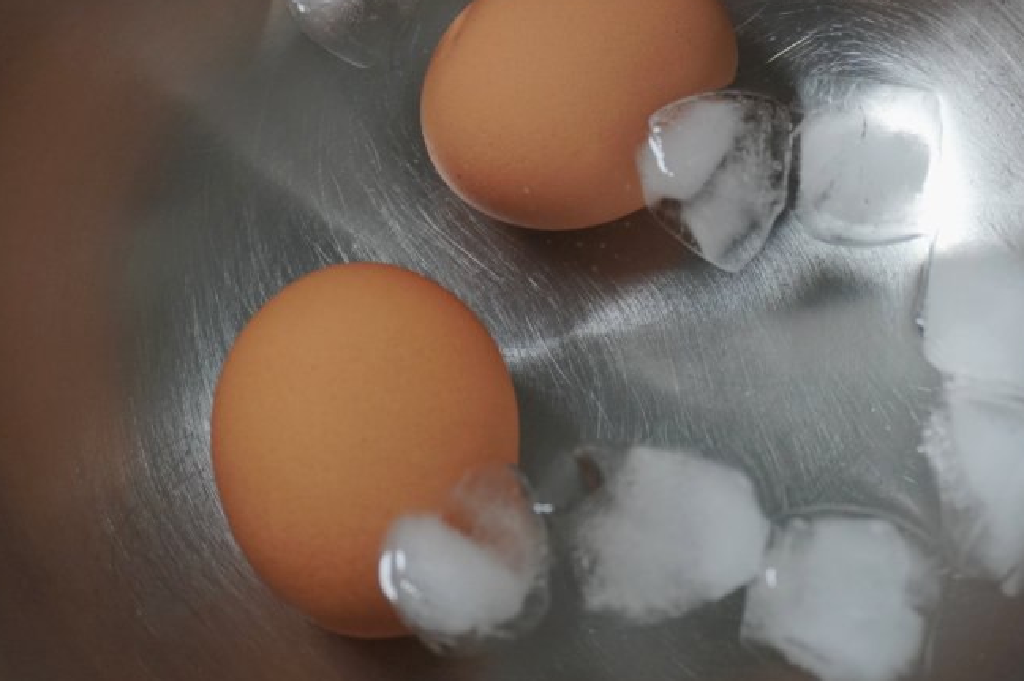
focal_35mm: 72
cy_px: 231
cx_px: 545
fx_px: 2040
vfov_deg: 18.9
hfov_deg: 28.2
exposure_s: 1/200
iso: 1250
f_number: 5
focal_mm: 31
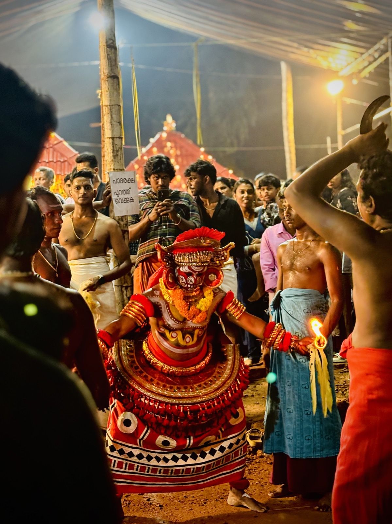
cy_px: 262
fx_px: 786
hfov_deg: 28.0
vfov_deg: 36.8
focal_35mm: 52
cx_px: 196
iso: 320
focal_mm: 5.96
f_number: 1.6
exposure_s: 1/26
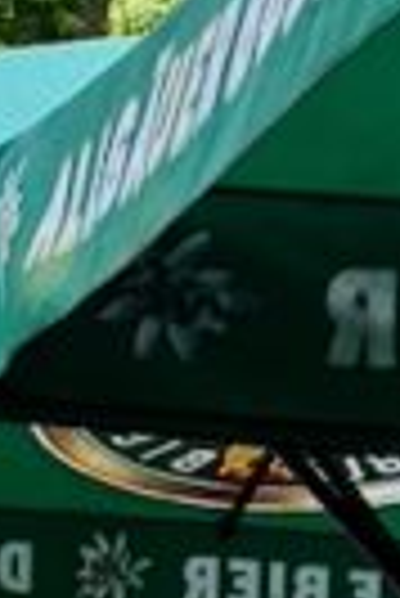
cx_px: -360
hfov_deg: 6.5
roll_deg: -4.1
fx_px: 3457
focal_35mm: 208
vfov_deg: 9.9
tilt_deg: +11.1
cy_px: 252
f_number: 1.6
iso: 50
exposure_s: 1/328
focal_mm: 5.96
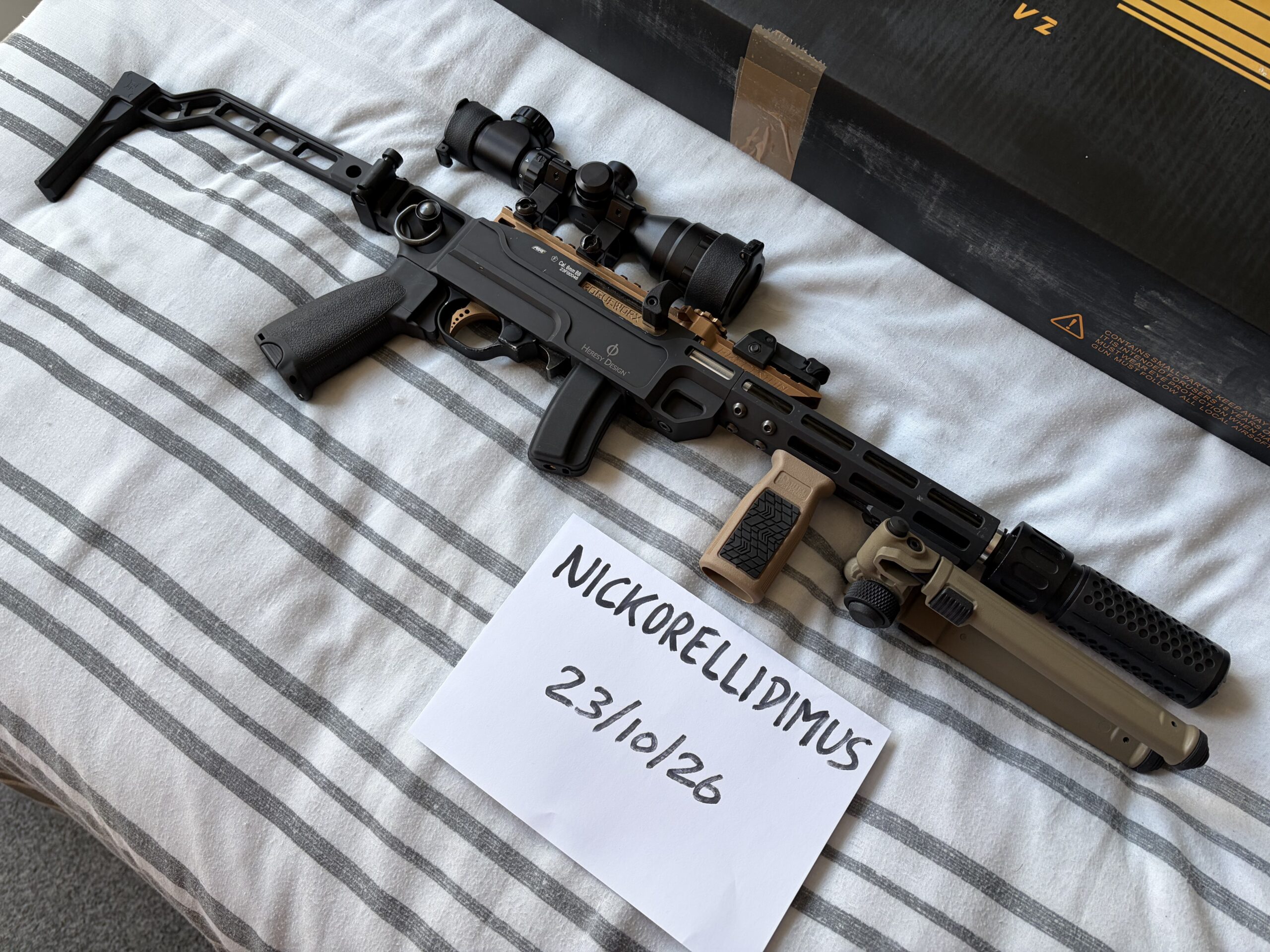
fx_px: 954
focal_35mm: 26
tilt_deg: -71.4
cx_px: 635
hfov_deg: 67.3
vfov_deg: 53.1
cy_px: 476
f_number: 1.6
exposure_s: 1/121
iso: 80
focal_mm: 5.96
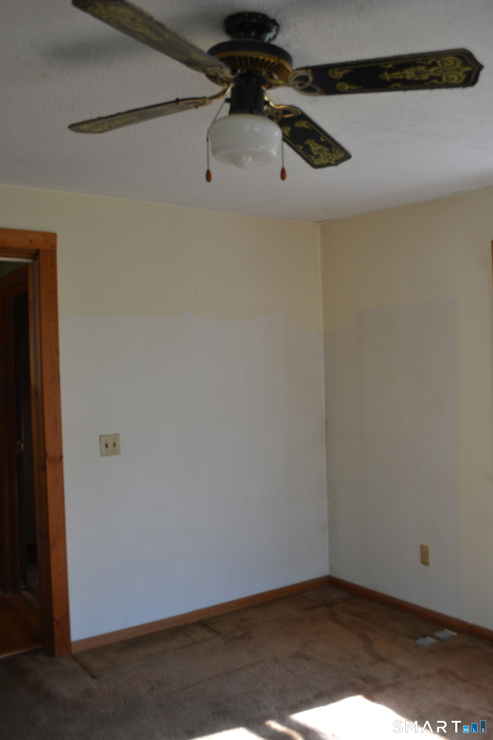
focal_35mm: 33
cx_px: 246
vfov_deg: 57.2
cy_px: 370
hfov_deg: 40.0
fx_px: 678
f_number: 5.6
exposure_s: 1/125
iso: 400
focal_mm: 22
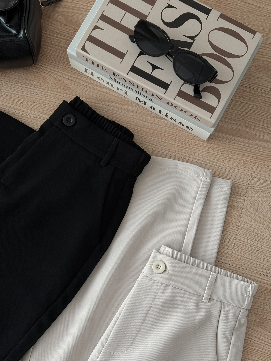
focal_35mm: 48
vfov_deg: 39.7
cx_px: 136
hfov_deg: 30.3
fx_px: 501
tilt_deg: -79.2
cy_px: 180
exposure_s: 1/67
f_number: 1.78
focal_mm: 6.76
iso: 100
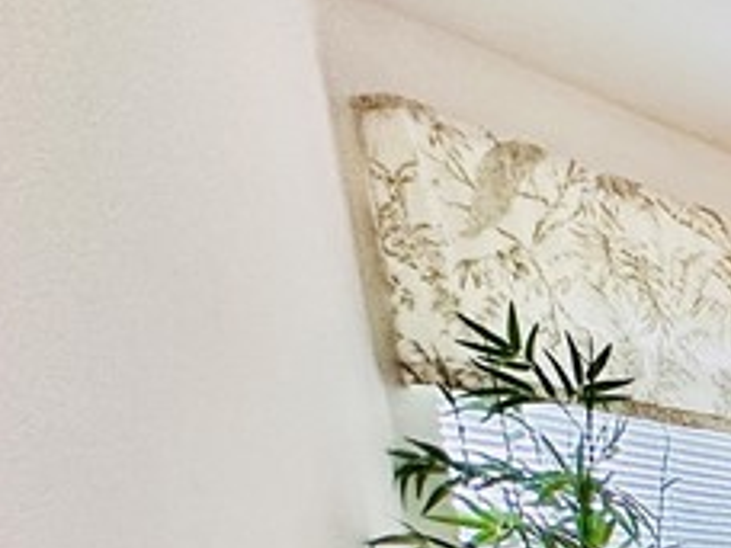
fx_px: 1330
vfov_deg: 19.9
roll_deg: +2.4
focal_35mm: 63
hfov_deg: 17.0
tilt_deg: -8.8
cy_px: 843
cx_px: 1609
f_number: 2.2
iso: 200
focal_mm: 2.22
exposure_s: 1/120
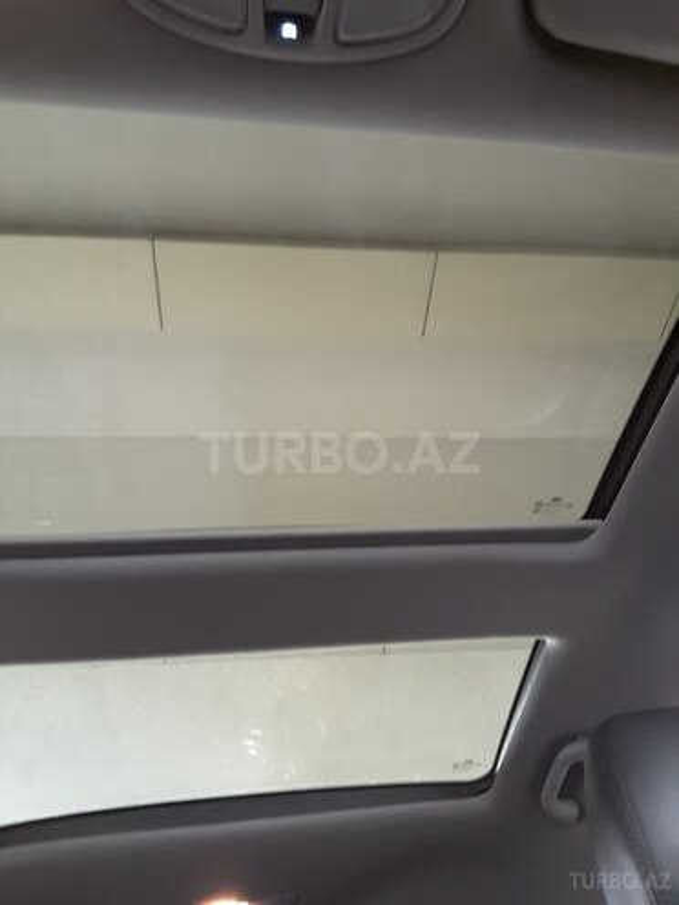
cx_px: 340
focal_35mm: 23
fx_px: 602
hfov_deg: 58.9
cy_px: 452
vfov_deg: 73.9
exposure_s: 1/14
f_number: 1.9
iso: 100
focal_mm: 2
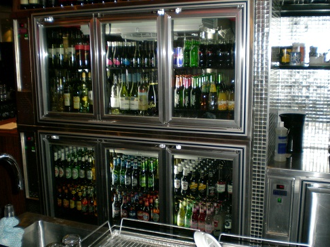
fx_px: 372
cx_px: 165
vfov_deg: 36.8
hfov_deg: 47.9
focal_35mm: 39
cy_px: 122
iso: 152
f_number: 3.1
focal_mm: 6.3
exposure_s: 1/60
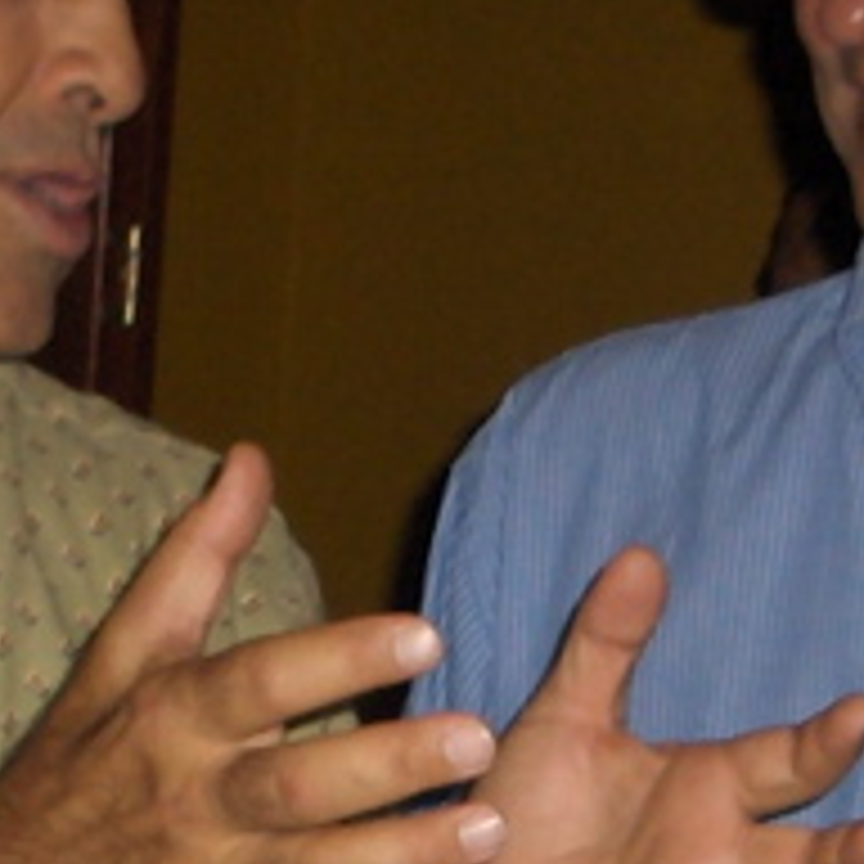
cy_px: 970
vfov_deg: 9.0
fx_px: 5450
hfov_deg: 9.1
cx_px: 630
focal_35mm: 193
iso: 100
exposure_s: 1/60
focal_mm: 5.8
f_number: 2.6
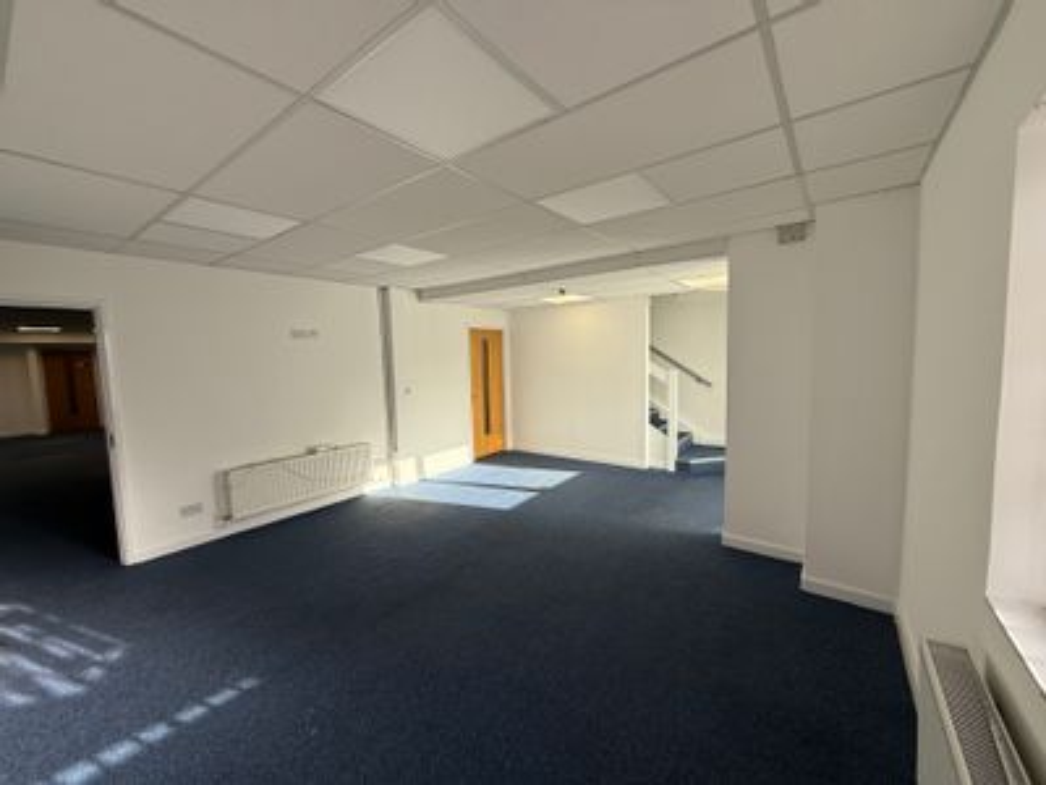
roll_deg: +1.6
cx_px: 523
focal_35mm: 14
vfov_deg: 85.7
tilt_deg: -6.0
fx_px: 423
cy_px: 392
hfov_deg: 102.1
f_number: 2.2
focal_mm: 2.22
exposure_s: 1/298
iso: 50
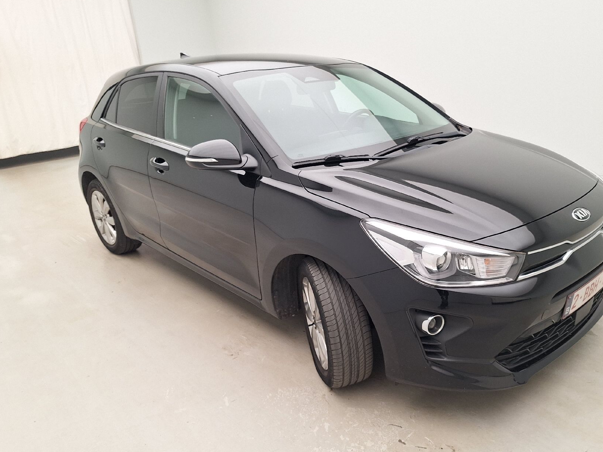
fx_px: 470
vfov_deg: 51.2
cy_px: 255
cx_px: 345
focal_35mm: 27
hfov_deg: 65.0
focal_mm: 5.54
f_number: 1.8
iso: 64
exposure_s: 1/100
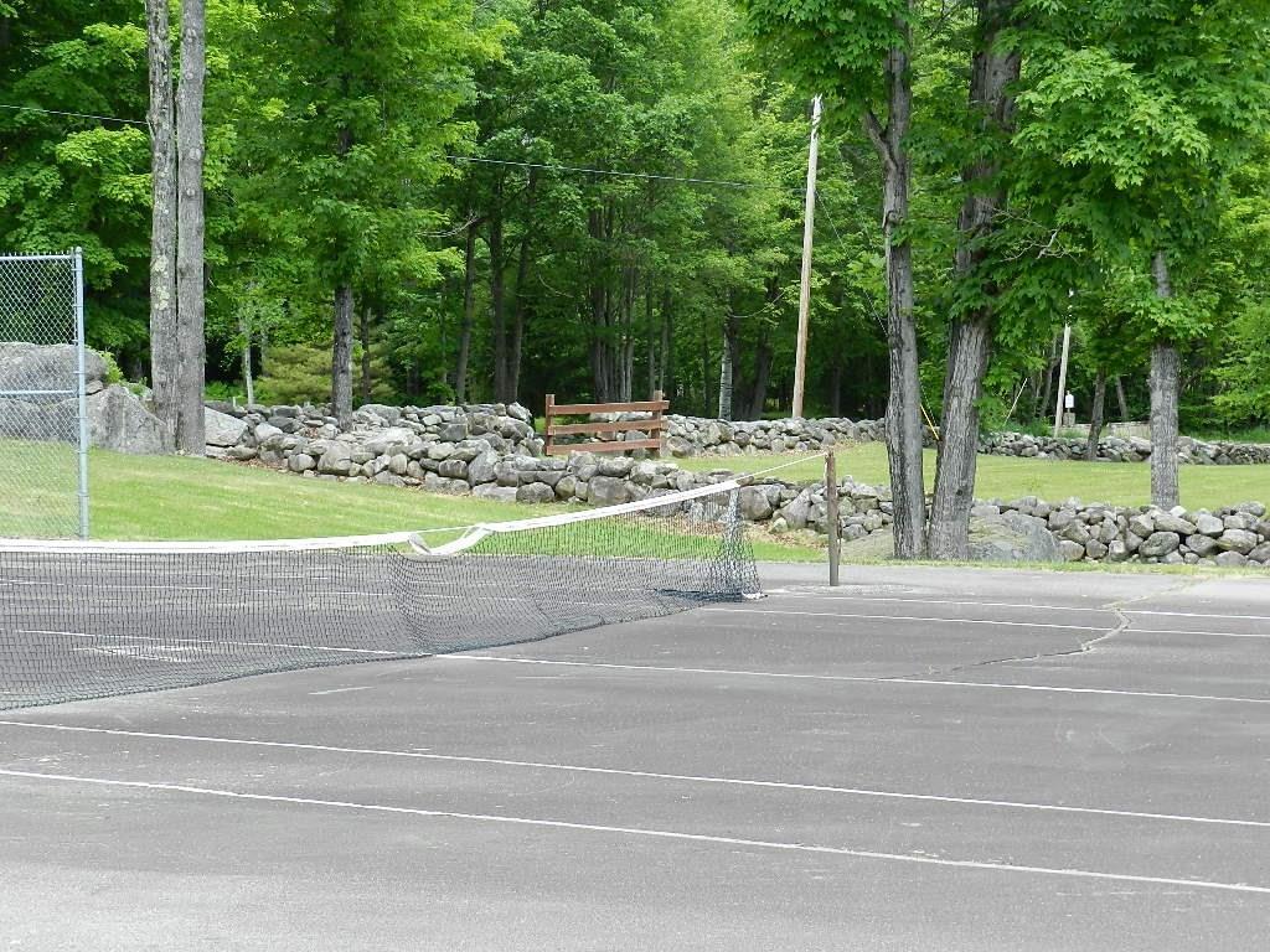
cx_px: 635
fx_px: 2788
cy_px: 476
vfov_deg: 19.4
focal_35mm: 76
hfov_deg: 25.7
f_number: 4.8
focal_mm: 13.5
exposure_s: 1/160
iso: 160
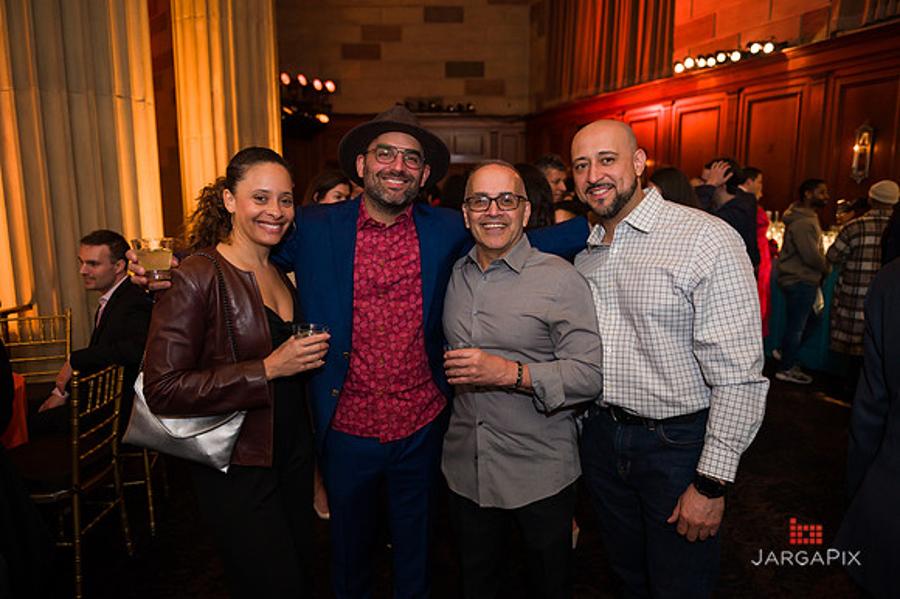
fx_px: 650
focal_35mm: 26
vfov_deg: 49.5
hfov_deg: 69.4
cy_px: 300
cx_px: 450
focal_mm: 26
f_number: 3.2
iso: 1600
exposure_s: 1/200
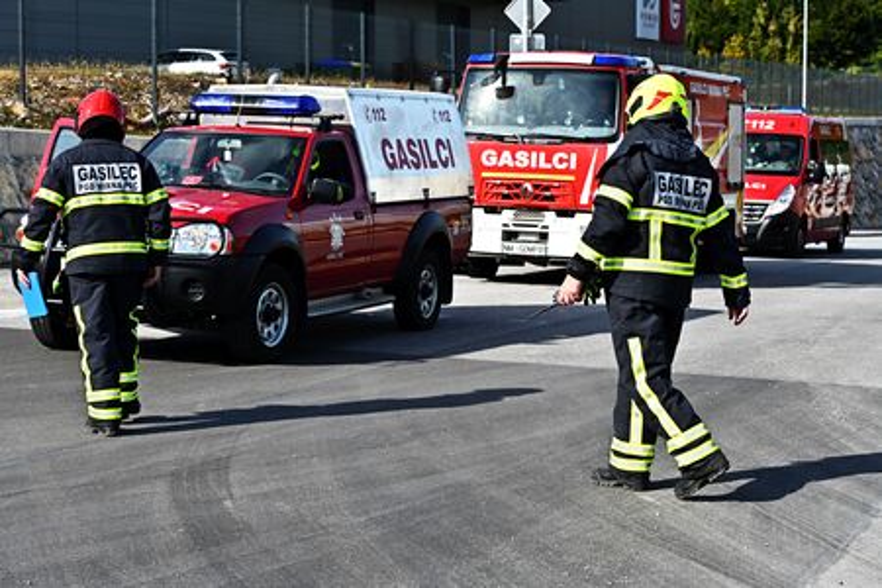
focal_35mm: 80
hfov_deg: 25.4
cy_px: 294
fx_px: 1960
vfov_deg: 17.1
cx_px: 441
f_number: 7.1
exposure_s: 1/6400
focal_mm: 80
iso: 1600
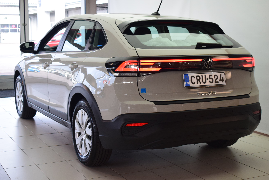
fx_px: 426
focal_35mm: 57
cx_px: 134
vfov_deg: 23.8
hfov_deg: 35.0
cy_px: 90
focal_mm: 38
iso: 1600
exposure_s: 1/320
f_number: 4.8
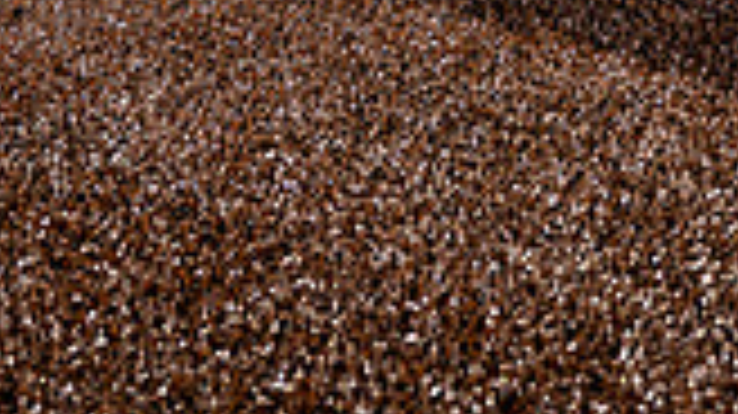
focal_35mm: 86
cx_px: 270
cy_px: -500
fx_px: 1682
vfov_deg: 12.0
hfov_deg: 24.7
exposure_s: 1/1000
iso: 100
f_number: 4
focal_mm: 30
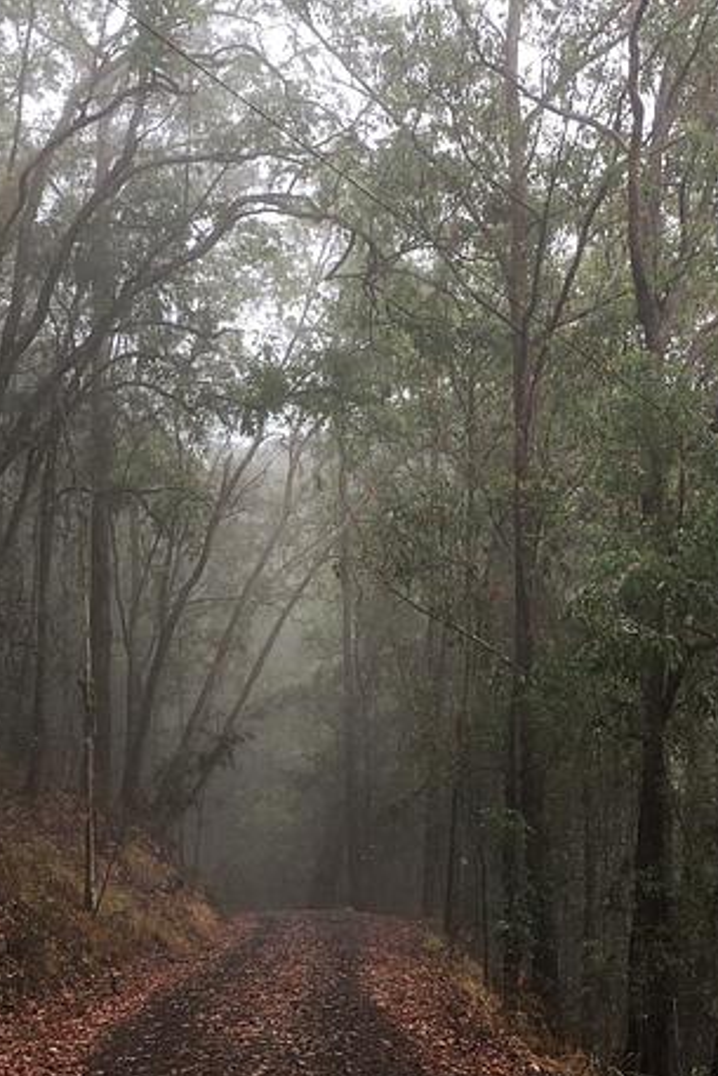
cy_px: 547
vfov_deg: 47.4
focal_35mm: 41
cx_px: 315
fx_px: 1226
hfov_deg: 32.6
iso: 25
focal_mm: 4.15
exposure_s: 1/108
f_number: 2.2
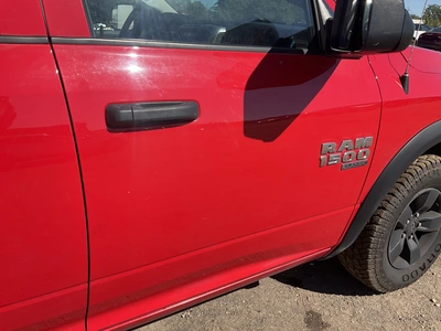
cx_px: 220
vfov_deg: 48.2
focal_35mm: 29
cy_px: 166
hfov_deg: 61.7
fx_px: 369
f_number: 1.8
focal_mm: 3
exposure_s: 1/1098
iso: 25
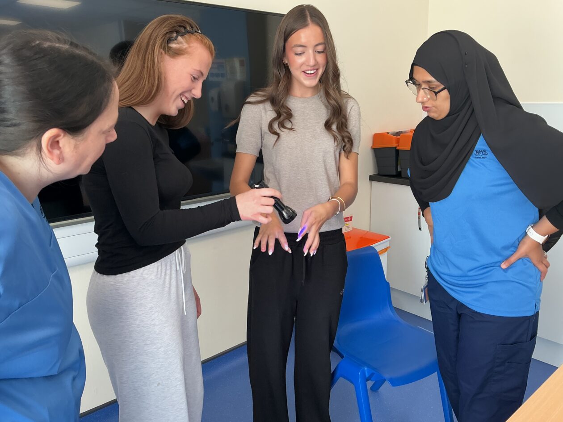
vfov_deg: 48.2
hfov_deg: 61.7
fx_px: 472
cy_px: 211
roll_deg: +0.4
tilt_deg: -12.3
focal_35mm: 29
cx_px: 282
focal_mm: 3
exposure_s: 1/120
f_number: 1.8
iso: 50
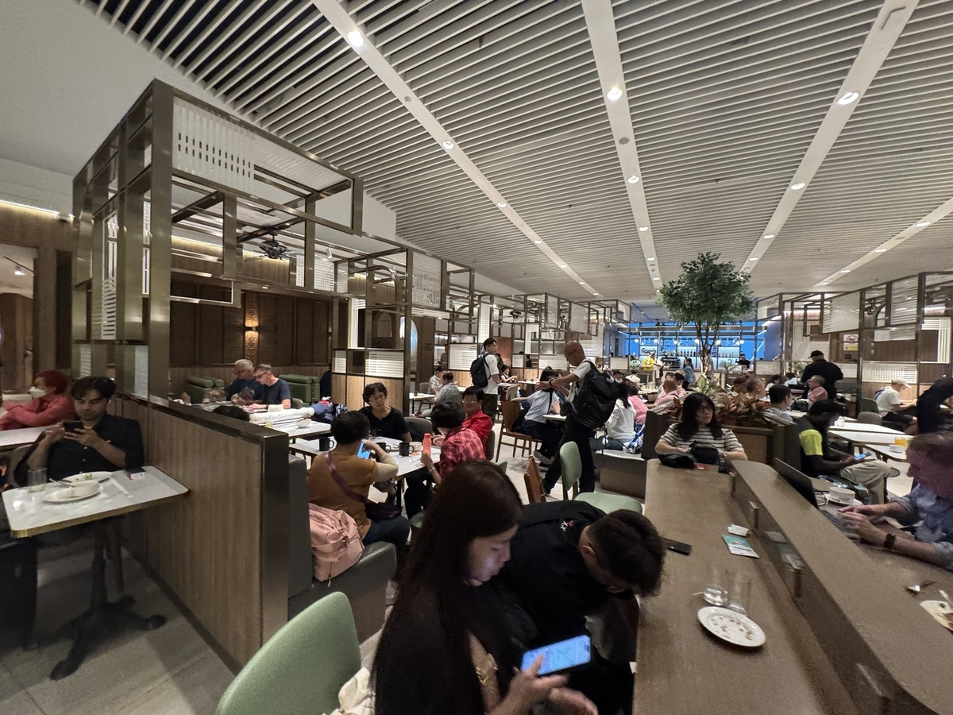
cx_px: 476
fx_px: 385
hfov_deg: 102.1
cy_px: 358
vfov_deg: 85.7
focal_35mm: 14
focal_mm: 2.22
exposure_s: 1/52
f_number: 2.2
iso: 500
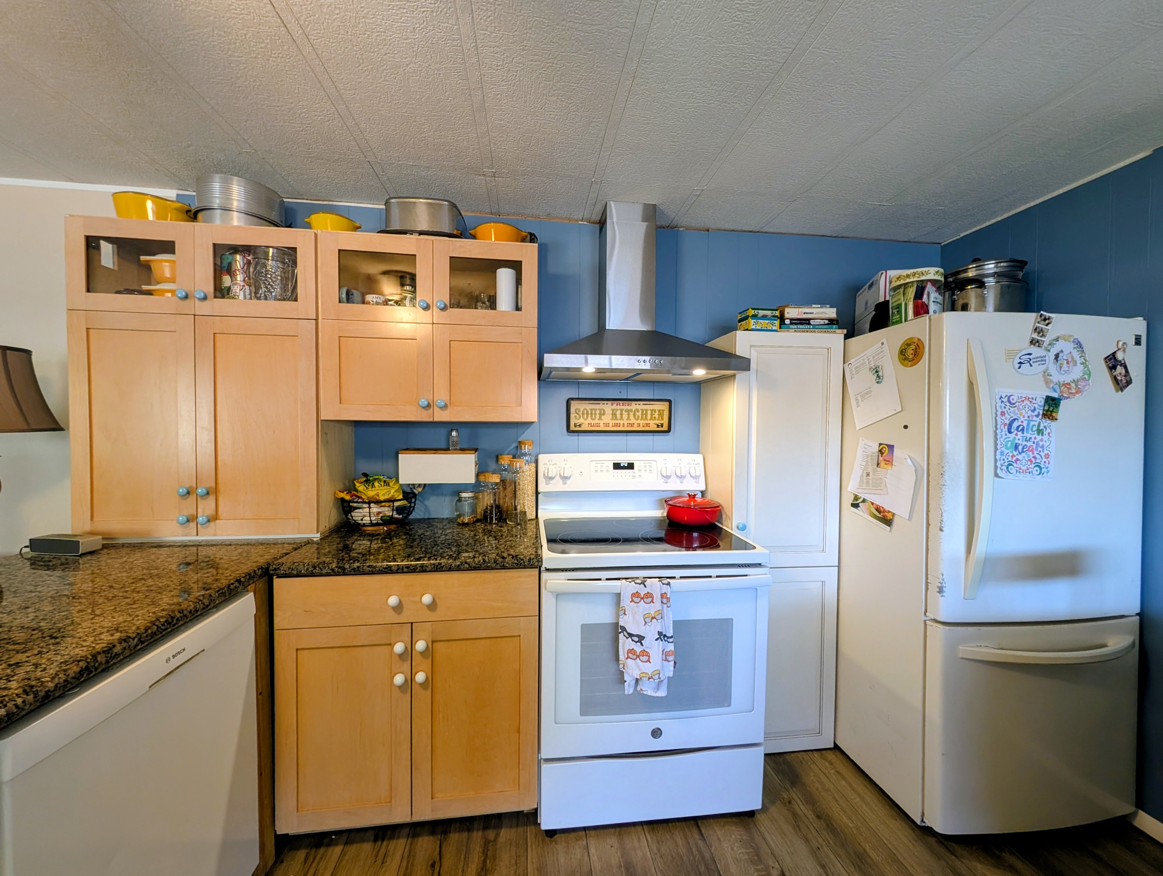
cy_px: 438
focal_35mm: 12
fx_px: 404
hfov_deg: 110.5
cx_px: 582
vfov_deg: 94.6
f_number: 1.95
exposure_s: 1/23.8
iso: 186
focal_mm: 2.23
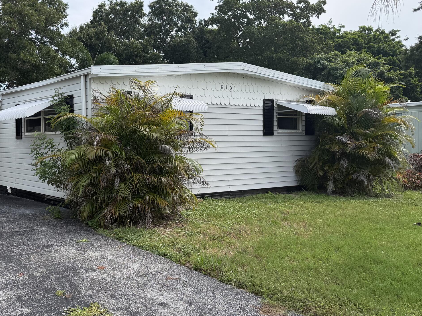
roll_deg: +0.5
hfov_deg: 47.0
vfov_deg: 37.7
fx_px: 463
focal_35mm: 38
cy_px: 143
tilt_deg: -0.5
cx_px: 100
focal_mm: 6.76
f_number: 1.78
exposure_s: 1/3145
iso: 100
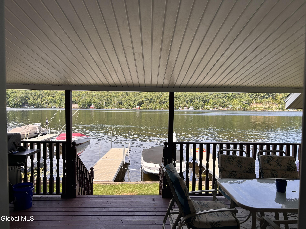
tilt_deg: -2.0
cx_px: 153
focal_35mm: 26
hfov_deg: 67.3
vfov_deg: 53.1
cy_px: 114
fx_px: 230
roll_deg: -0.1
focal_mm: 5.7
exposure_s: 1/1000
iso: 50
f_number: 1.5
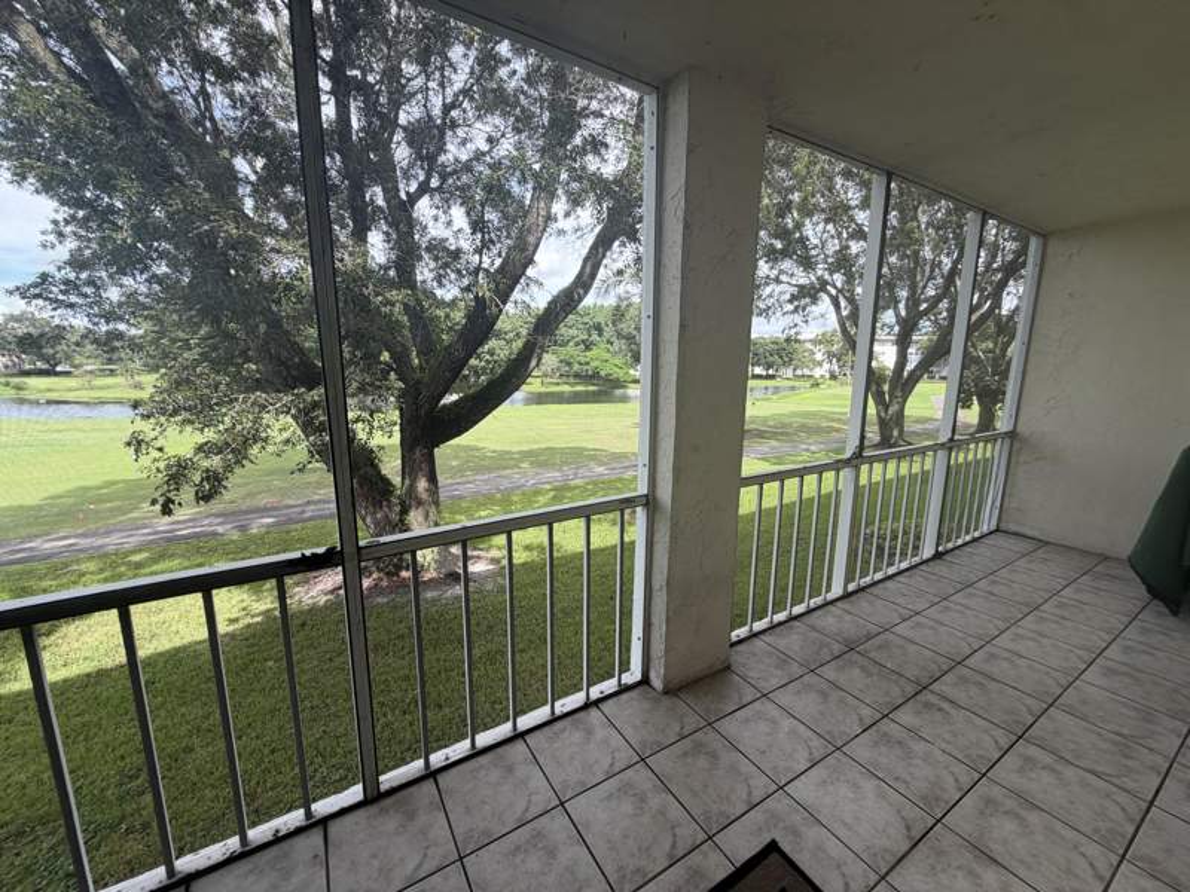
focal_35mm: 14
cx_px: 595
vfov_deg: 85.7
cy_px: 446
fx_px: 481
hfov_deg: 102.1
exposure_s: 1/236
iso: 40
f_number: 2.2
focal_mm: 2.22
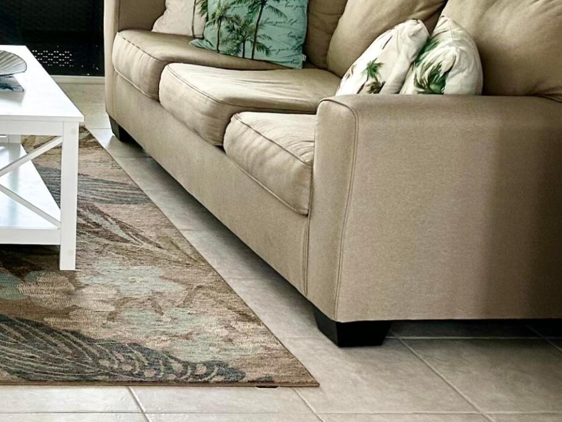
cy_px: -184
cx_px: -127
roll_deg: -2.7
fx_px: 1250
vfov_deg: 17.5
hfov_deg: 23.1
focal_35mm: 77
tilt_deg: -1.8
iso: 100
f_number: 1.78
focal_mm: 6.86
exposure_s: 1/121
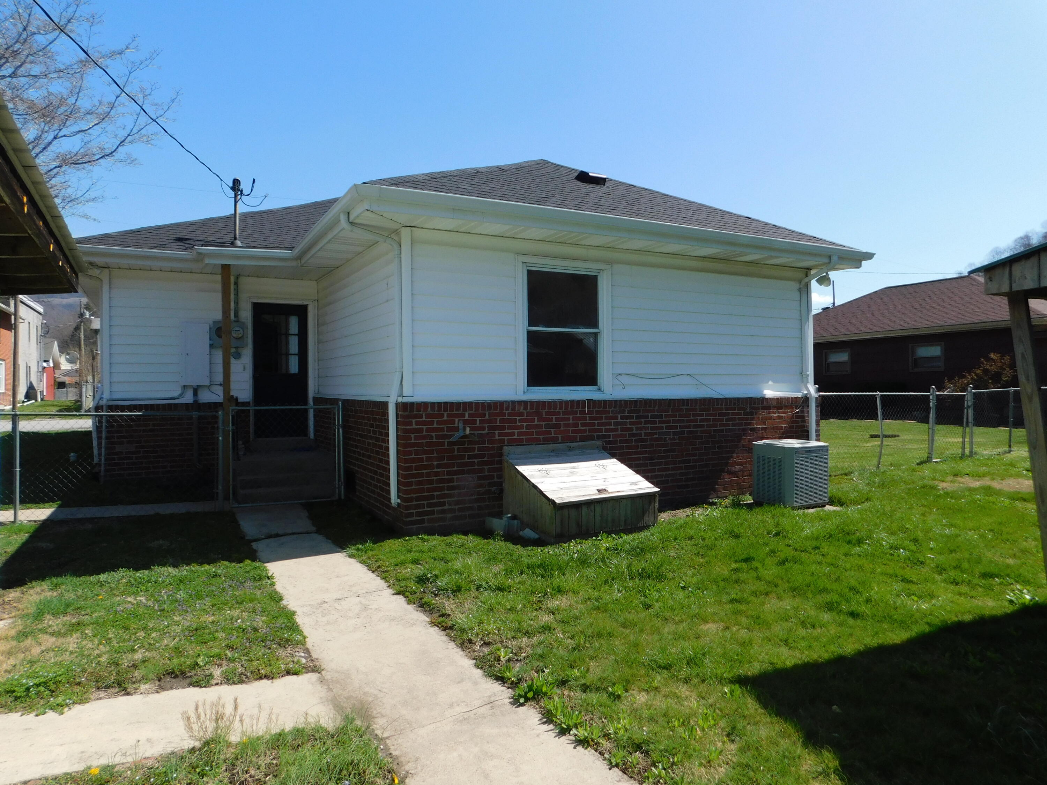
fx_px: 696
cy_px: 392
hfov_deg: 73.9
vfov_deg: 58.9
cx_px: 524
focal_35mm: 23
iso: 125
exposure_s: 1/1500
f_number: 3
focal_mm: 4
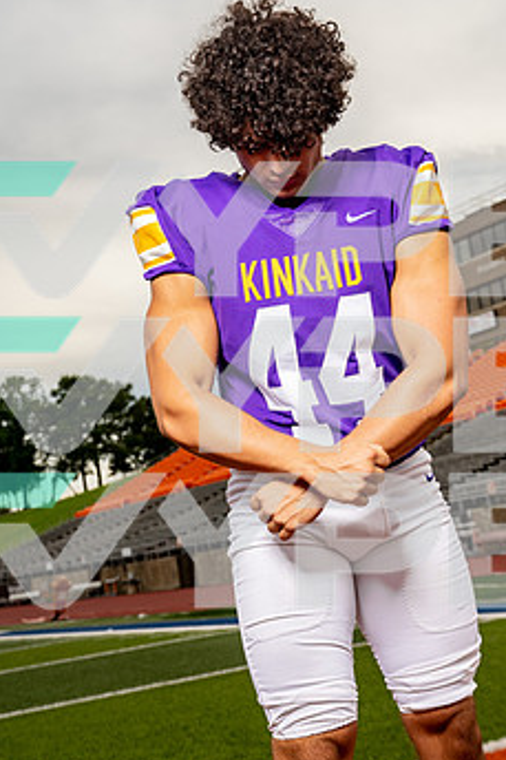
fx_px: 1076
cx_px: 274
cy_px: 387
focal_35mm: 51
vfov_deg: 38.9
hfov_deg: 26.4
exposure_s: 1/200
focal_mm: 39
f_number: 5.6
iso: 100
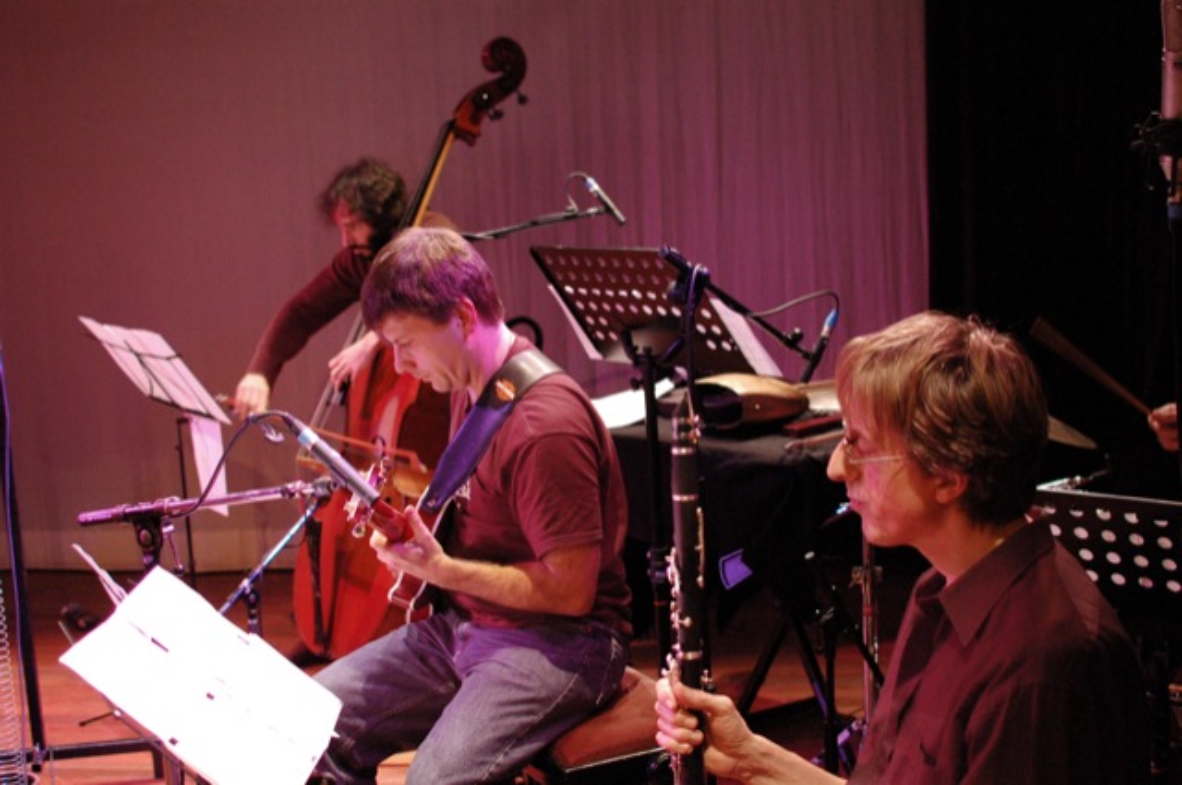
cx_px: 591
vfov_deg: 25.7
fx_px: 1722
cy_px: 392
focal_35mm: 52
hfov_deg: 37.9
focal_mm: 35
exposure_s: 1/40
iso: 1600
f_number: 3.2
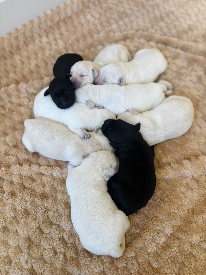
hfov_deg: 53.1
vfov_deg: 67.3
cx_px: 103
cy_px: 138
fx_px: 206
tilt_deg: -64.9
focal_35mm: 26
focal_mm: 5.96
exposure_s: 1/120
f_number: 1.6
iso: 40
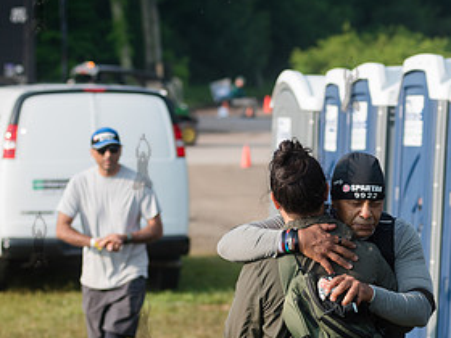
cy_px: 240
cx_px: 330
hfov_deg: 8.8
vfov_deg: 6.6
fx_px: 2931
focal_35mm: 225
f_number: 4
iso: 320
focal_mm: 105
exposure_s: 1/1600
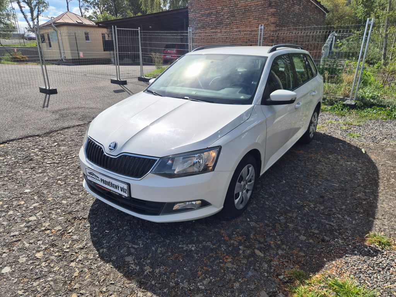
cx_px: 198
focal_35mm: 23
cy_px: 148
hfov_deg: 73.9
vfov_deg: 58.9
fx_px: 263
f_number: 1.8
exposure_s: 1/1952
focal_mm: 5.4
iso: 25
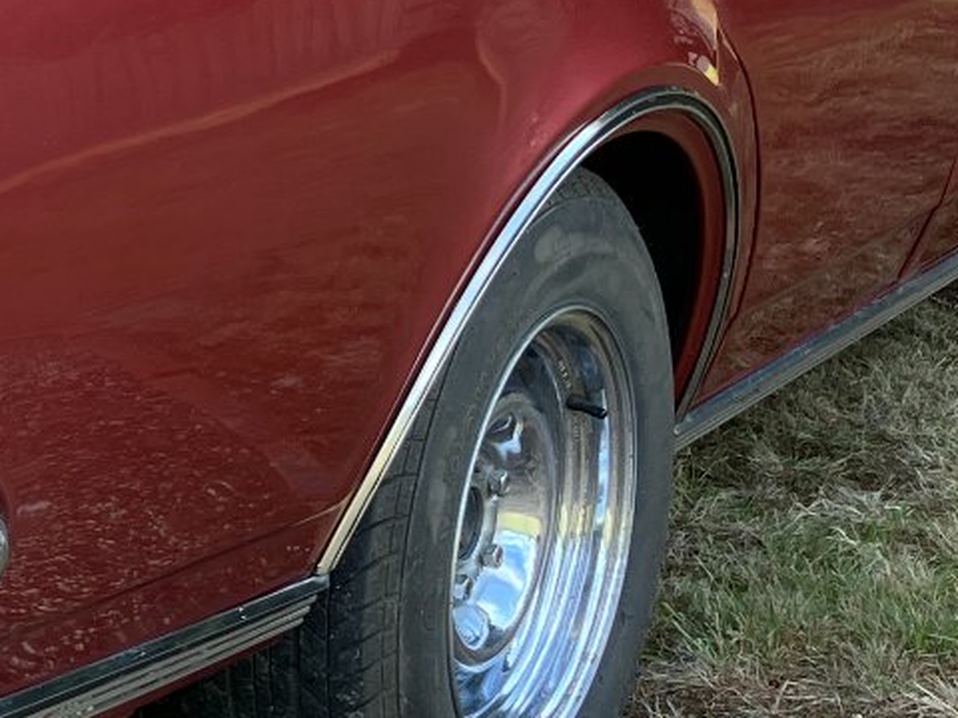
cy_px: 227
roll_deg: +0.4
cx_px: -212
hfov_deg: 16.8
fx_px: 3100
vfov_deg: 13.2
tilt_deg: -10.8
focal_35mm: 112
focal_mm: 3.99
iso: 25
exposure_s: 1/133
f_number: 1.8
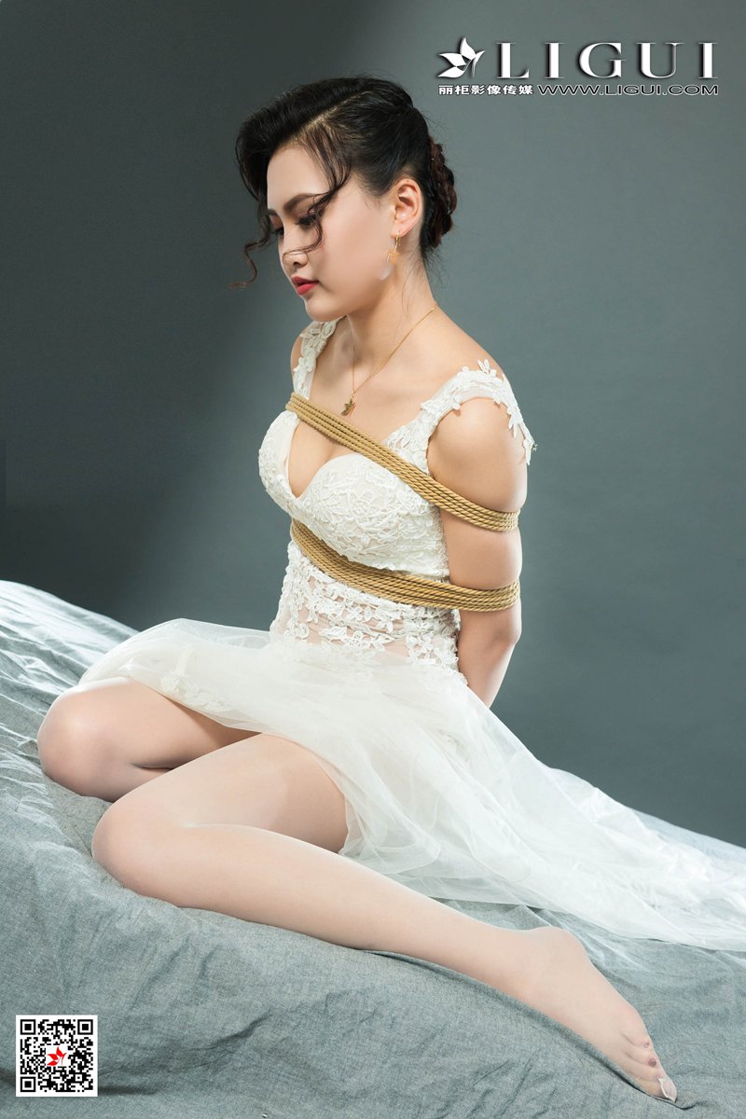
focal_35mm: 42
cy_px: 560
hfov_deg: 31.9
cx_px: 373
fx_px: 1305
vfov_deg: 46.4
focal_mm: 42
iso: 320
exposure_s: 1/125
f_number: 9
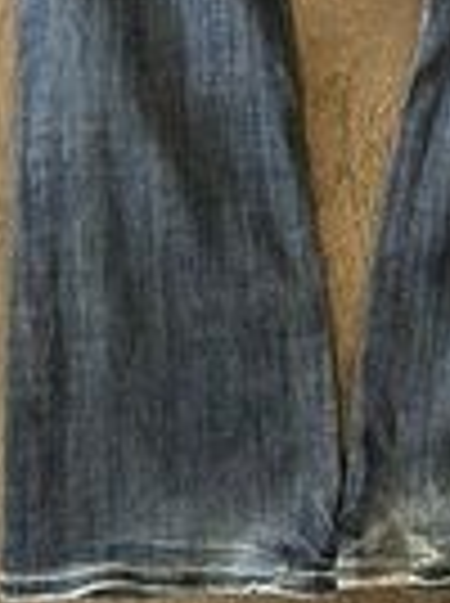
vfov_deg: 23.3
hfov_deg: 19.4
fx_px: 1287
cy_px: -184
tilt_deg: -85.1
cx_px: 412
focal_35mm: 74
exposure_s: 1/60
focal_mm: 5.7
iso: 200
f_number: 1.5
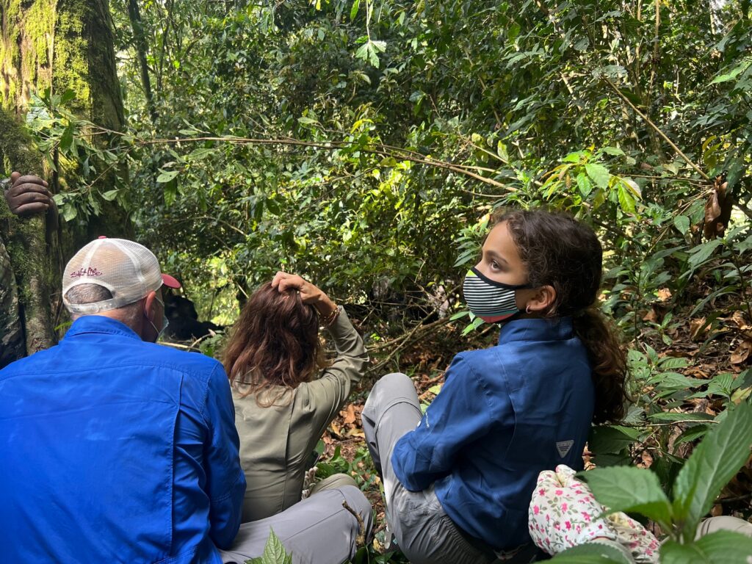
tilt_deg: -17.5
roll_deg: -2.5
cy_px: 282
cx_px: 376
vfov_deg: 53.1
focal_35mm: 26
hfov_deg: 67.3
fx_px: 565
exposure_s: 1/115
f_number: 1.5
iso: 125
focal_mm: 5.7
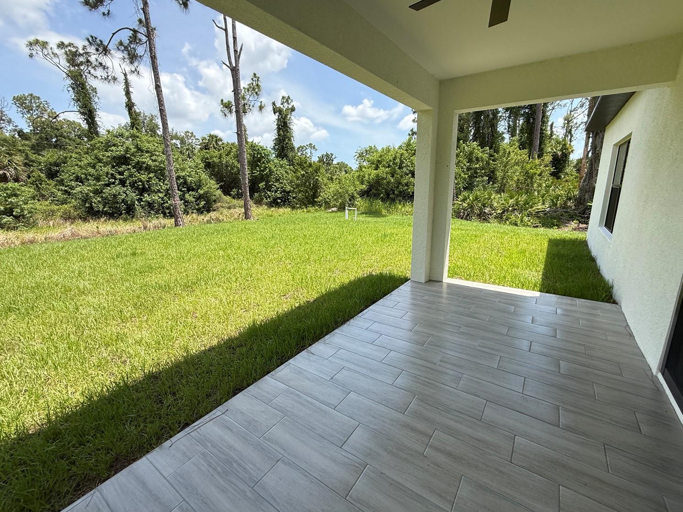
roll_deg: -0.3
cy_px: 250
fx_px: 296
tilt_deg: -11.4
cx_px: 359
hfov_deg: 98.1
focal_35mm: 15
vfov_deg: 81.7
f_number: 2.2
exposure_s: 1/1145
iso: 64
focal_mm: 2.22
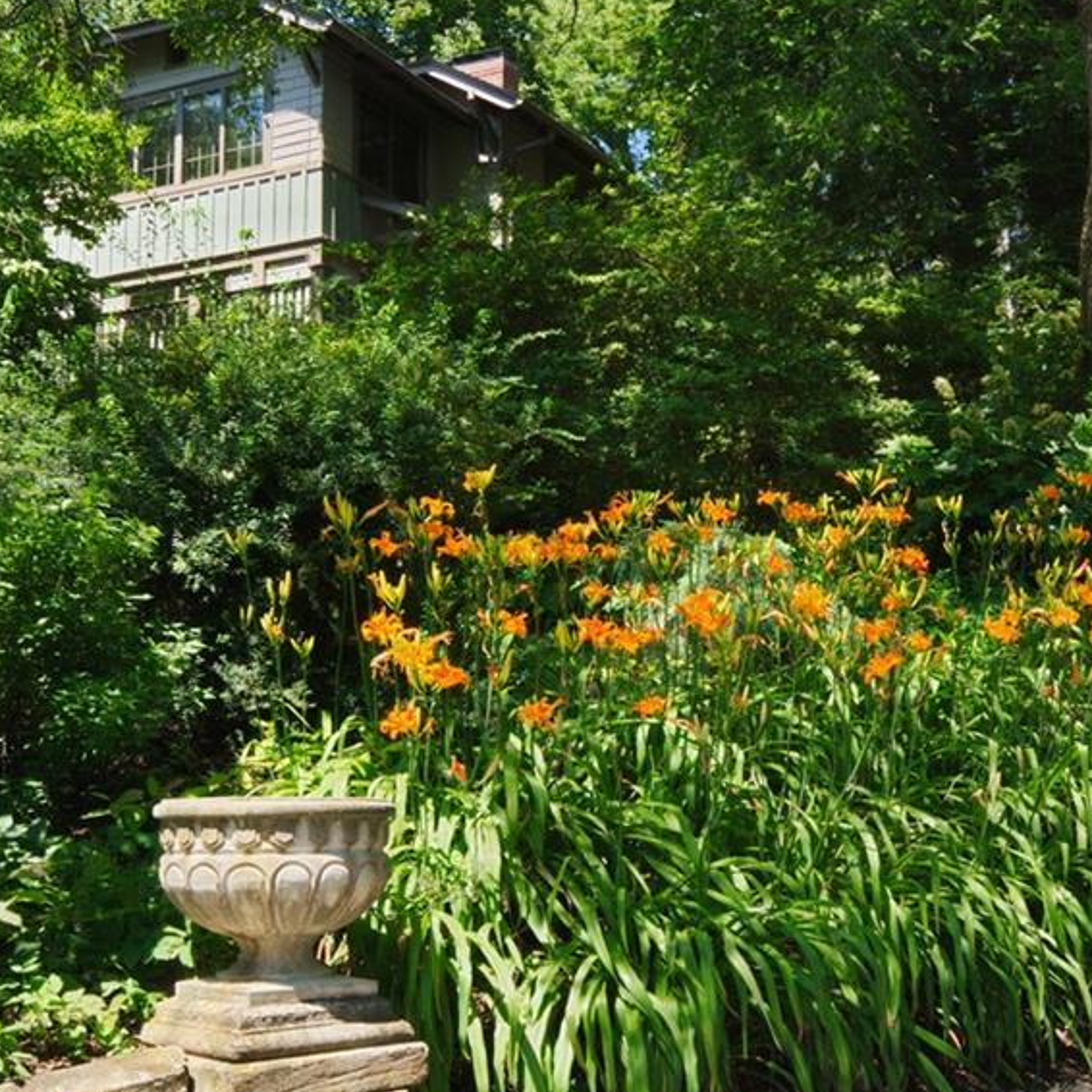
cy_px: 478
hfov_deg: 36.5
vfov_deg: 36.7
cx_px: 695
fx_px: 1642
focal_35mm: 46
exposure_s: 1/125
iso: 320
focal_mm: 20
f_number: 16
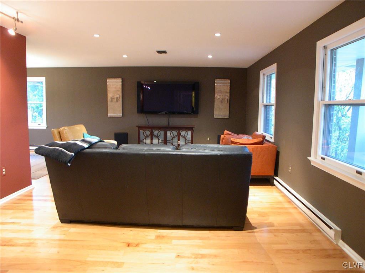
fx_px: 401
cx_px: 182
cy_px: 136
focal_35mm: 38
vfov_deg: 37.7
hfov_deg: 49.0
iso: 400
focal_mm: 8
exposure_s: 1/4.1
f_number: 2.8
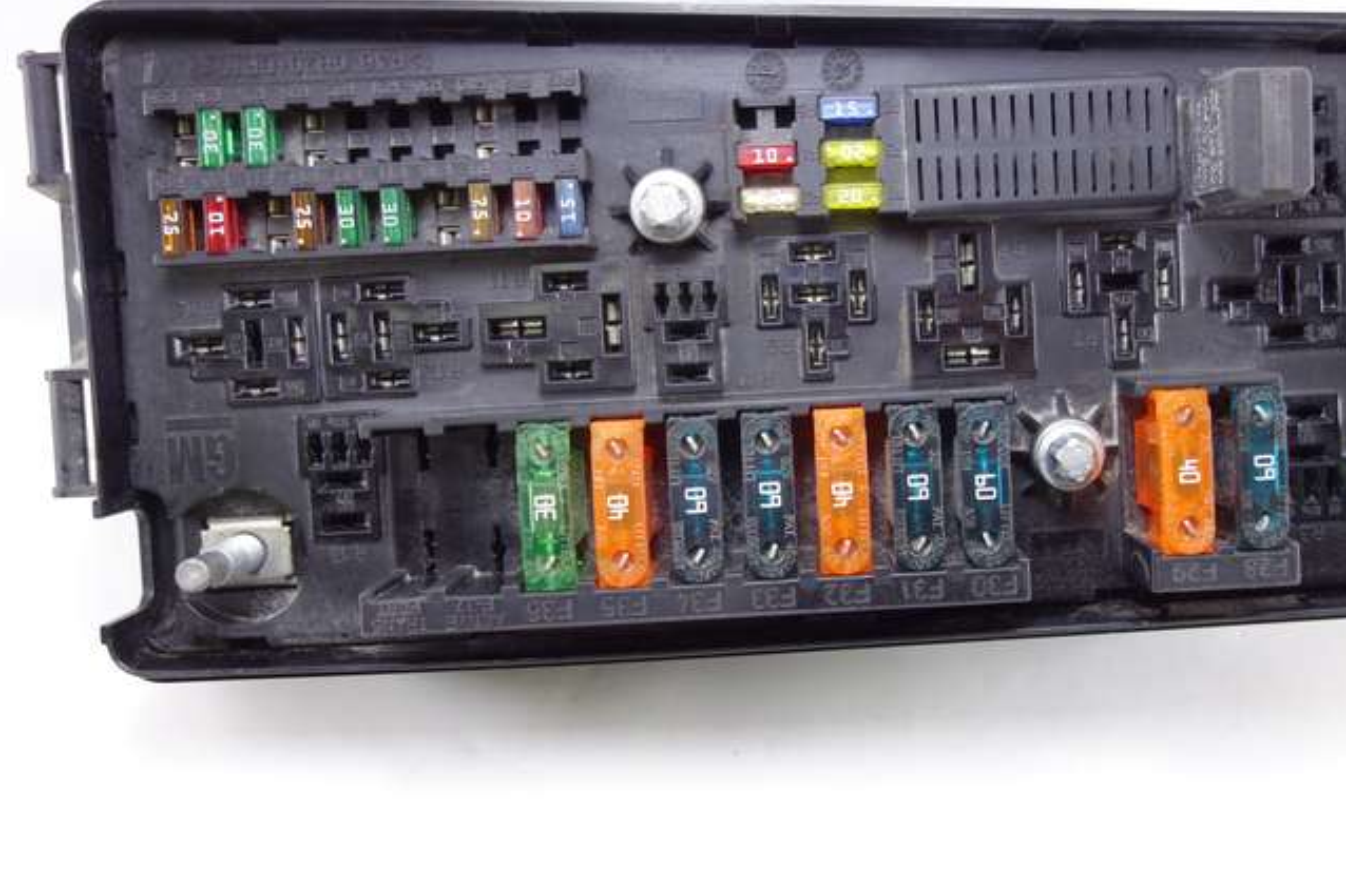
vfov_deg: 36.8
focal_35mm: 36
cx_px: 852
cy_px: 372
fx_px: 1346
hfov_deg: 52.5
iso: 125
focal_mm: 10.4
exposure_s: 1/50
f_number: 1.8
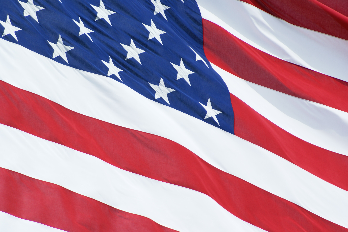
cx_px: 174
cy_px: 116
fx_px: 3047
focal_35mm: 315
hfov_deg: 6.5
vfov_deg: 4.4
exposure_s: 1/500
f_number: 7.1
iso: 100
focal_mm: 210
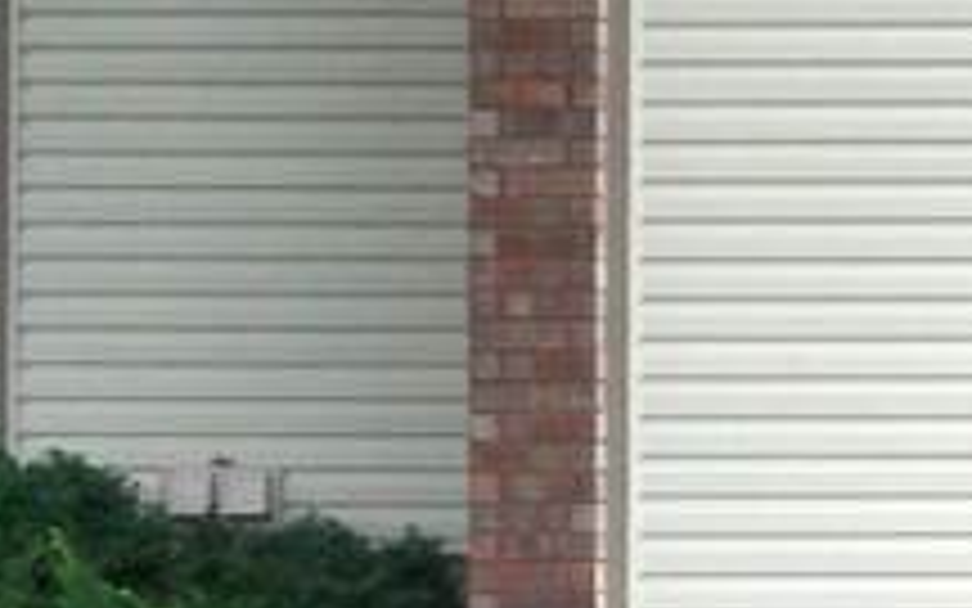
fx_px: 3841
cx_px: 2048
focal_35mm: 145
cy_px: 457
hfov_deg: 12.4
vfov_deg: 9.0
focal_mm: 16
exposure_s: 1/160
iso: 800
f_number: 4
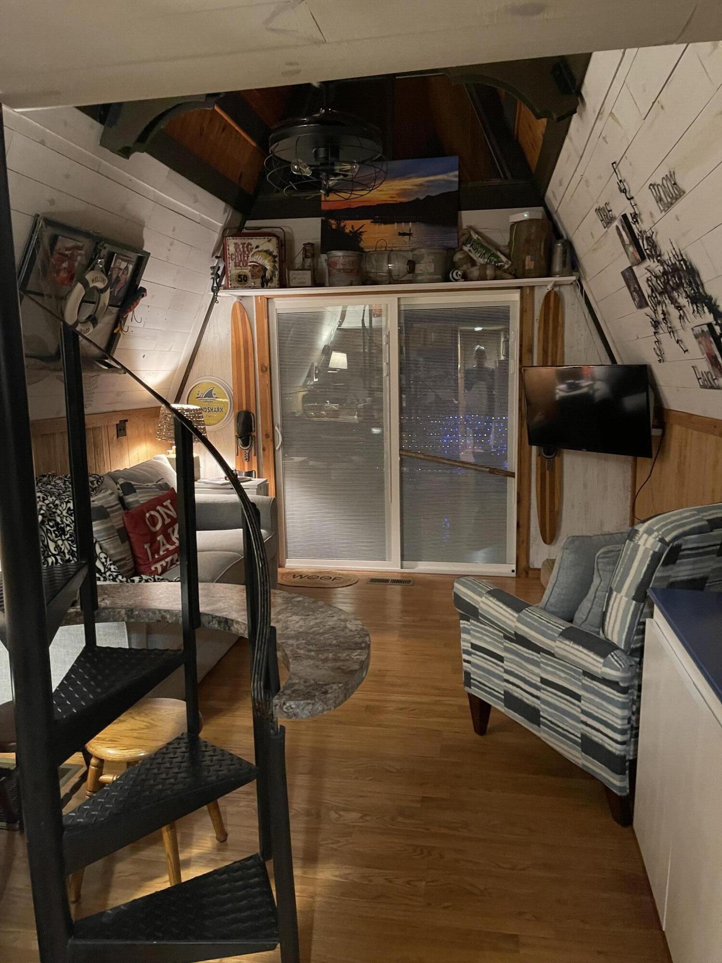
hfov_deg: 53.1
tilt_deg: -9.1
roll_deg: +0.6
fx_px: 723
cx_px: 361
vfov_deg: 67.3
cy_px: 482
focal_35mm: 26
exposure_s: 1/30
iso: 800
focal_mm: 5.1
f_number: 1.6
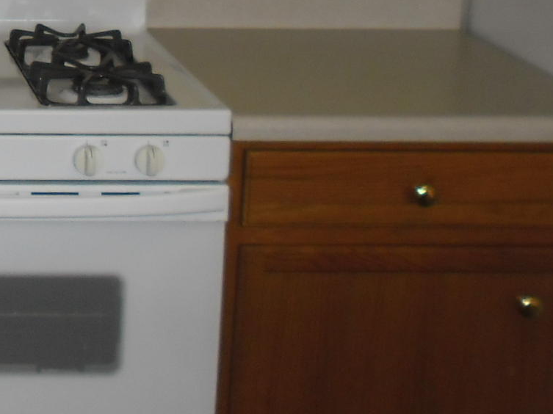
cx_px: -225
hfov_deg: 19.0
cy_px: -93
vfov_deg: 15.3
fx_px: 1485
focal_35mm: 93
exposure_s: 1/45
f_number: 3.5
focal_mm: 4.9
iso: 100
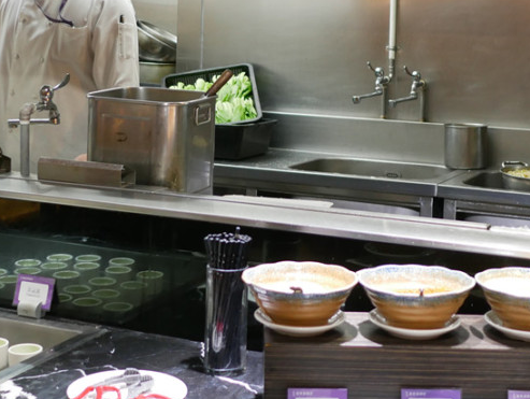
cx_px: 250
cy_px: 44
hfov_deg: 26.6
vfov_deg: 19.8
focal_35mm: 73
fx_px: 1119
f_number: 1.7
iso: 400
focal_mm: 15
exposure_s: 1/60
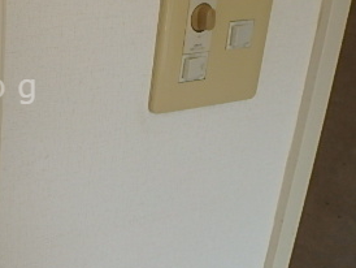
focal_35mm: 49
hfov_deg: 33.3
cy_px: 88
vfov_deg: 29.5
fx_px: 504
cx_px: -47
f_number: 3.5
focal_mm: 3.7
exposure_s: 1/60
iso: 160
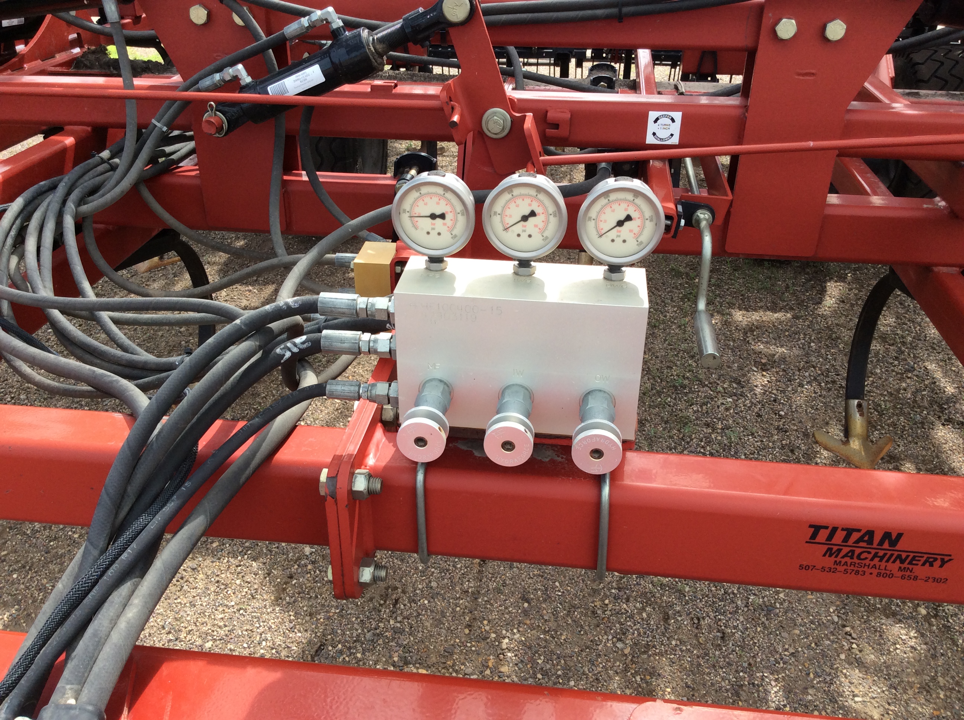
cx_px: 482
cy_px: 360
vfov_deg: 44.1
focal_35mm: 32
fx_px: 890
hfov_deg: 56.9
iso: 32
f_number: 2.4
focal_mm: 3.3
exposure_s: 1/406
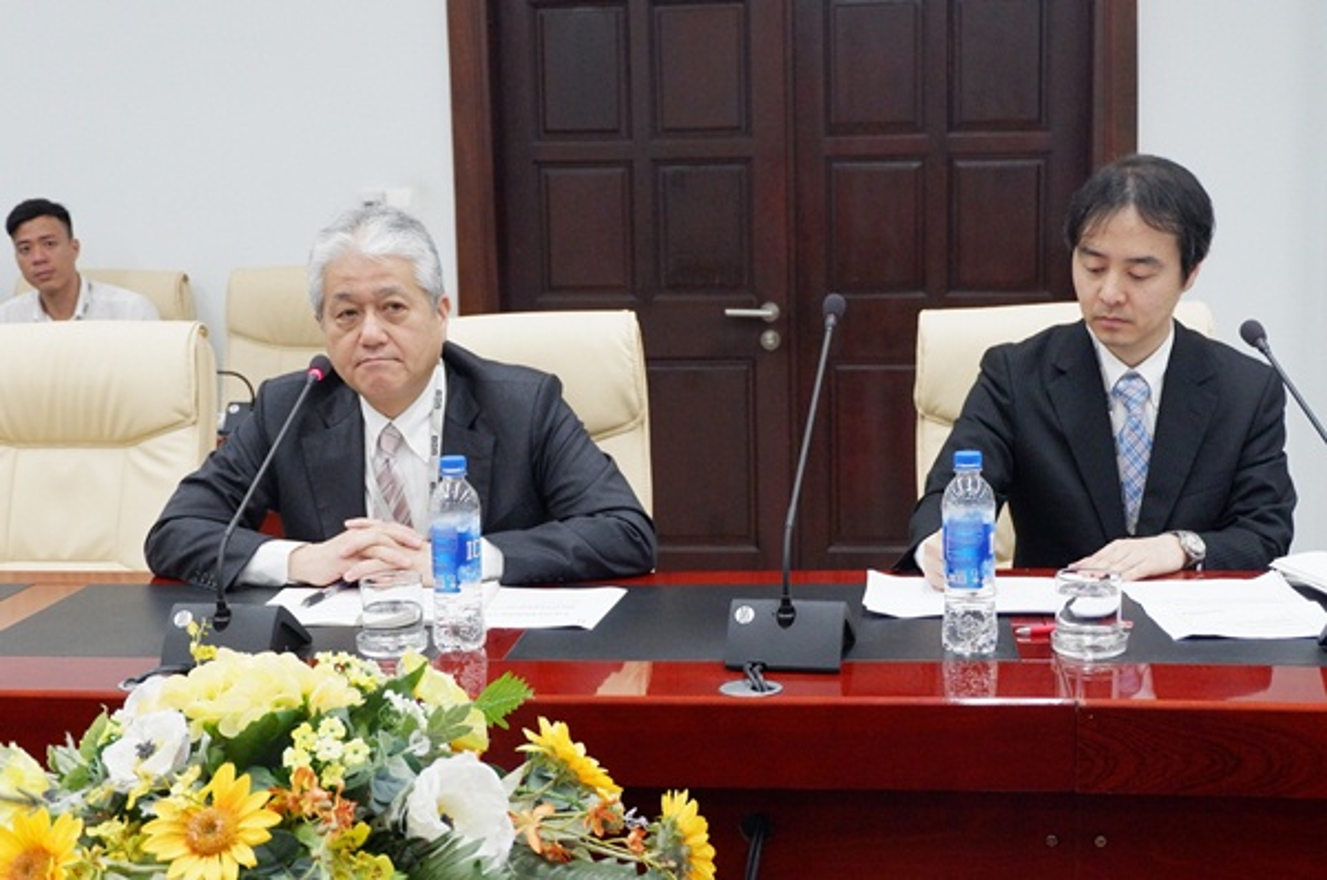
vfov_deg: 34.9
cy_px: 440
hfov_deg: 50.8
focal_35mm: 38
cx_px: 664
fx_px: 1398
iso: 3200
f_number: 4.5
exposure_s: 1/140
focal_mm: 25.6
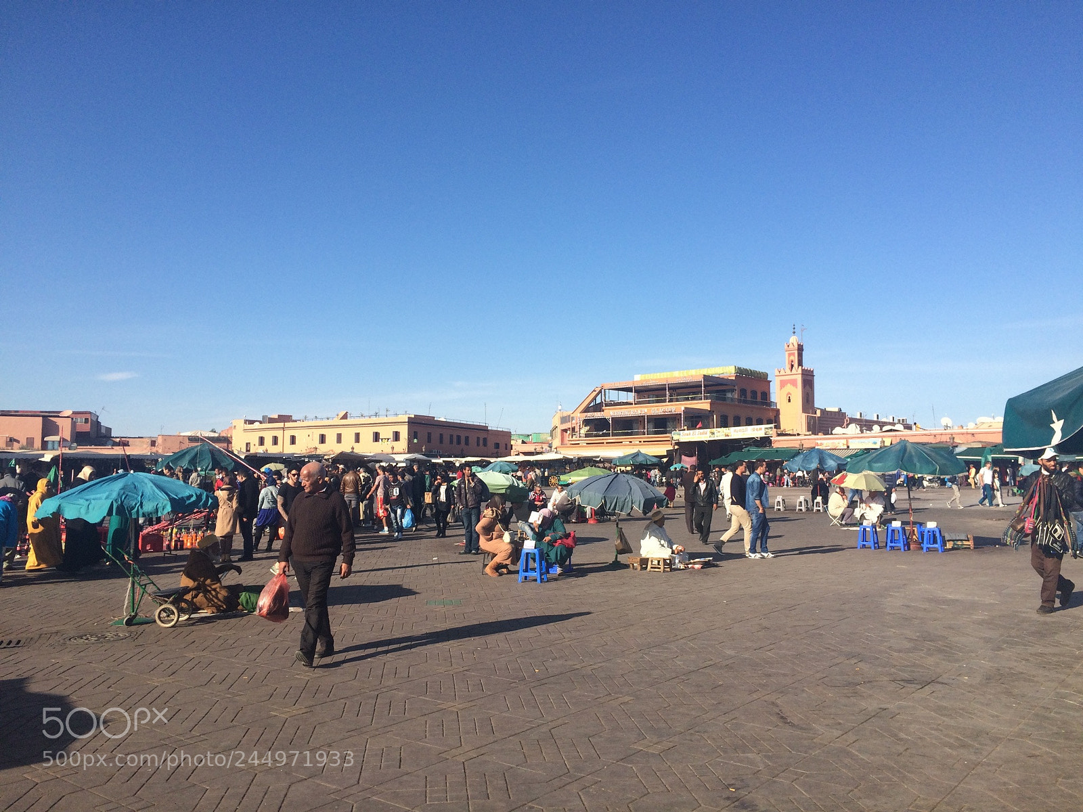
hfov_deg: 61.7
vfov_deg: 48.2
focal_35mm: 29
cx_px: 542
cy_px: 406
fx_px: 907
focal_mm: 4.15
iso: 32
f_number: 2.2
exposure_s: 1/2283
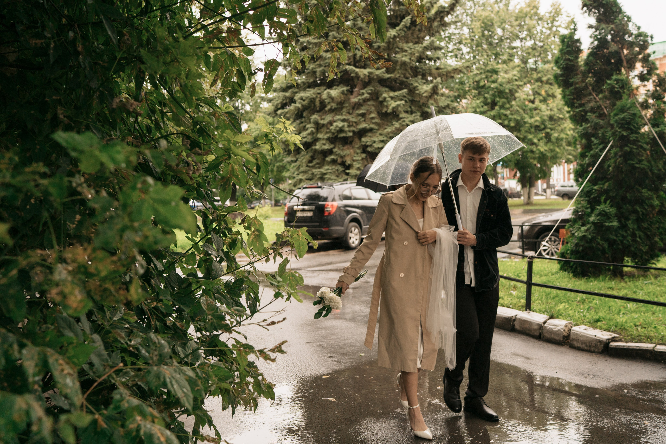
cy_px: 222
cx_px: 333
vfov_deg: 37.9
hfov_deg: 54.4
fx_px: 647
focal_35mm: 35
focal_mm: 35
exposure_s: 1/500
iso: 400
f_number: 3.5
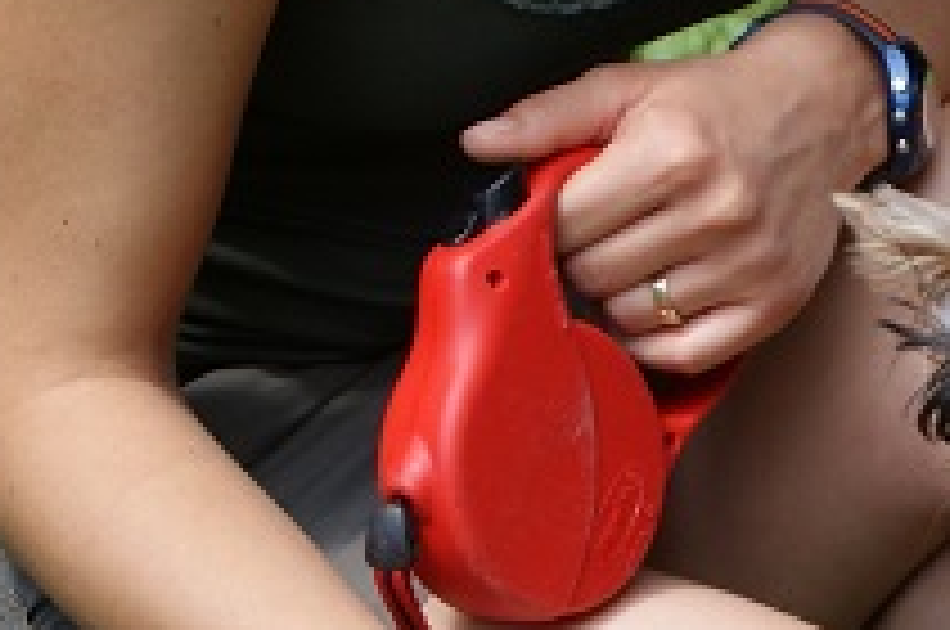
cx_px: 1229
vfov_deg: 6.0
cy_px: 747
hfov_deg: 8.9
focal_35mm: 228
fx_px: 6007
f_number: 5.6
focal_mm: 50
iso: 100
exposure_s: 1/100
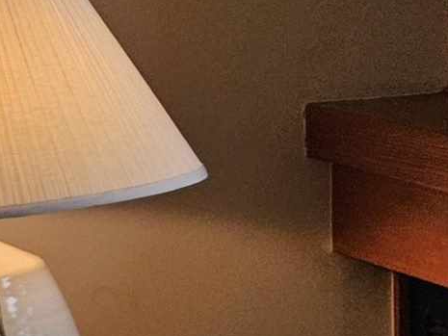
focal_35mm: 152
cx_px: 1353
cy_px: -36
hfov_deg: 9.8
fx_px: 1968
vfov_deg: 9.7
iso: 80
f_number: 1.8
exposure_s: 1/207
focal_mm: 5.4
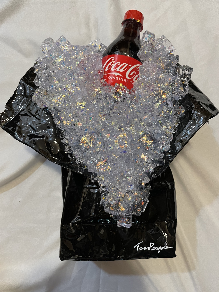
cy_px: 146
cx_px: 110
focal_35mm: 26
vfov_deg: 67.3
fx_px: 219
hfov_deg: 53.1
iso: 200
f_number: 1.6
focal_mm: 4.2
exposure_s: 1/60
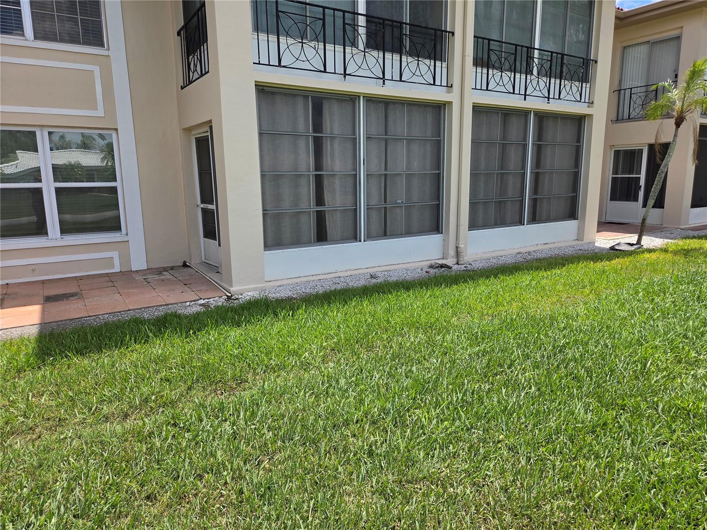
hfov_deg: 73.9
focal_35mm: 23
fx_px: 470
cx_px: 354
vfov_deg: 58.9
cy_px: 265
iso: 80
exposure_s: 1/2977
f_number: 1.8
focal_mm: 5.4
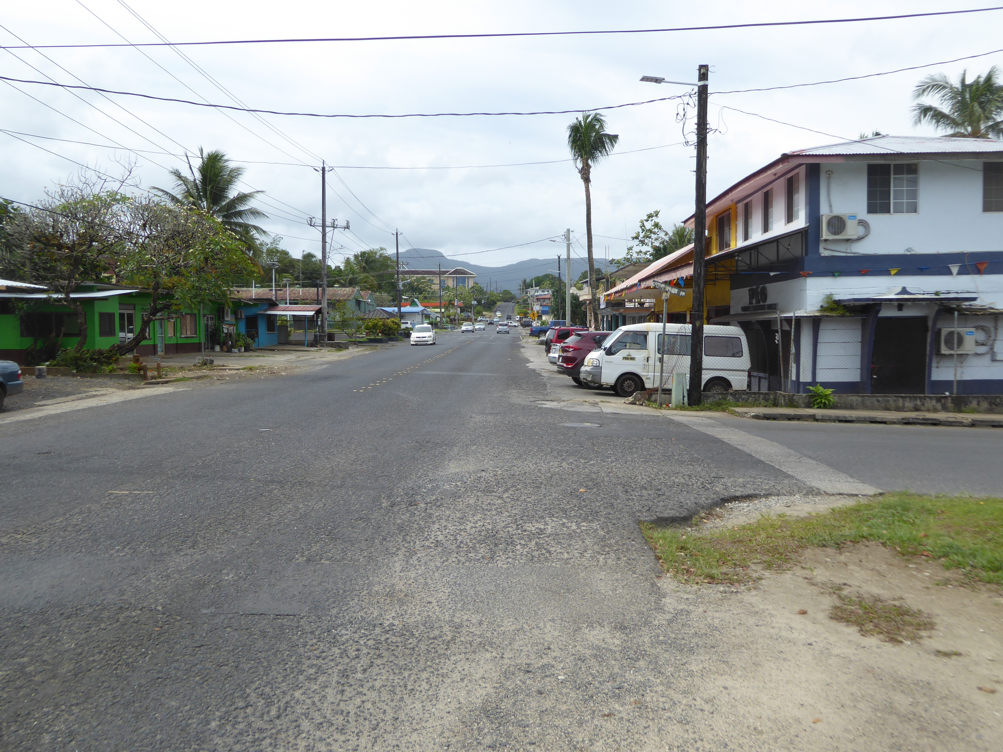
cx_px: 502
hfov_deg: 58.4
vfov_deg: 45.4
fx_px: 898
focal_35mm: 31
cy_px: 376
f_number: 3.5
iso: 80
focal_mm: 5.4
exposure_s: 1/640
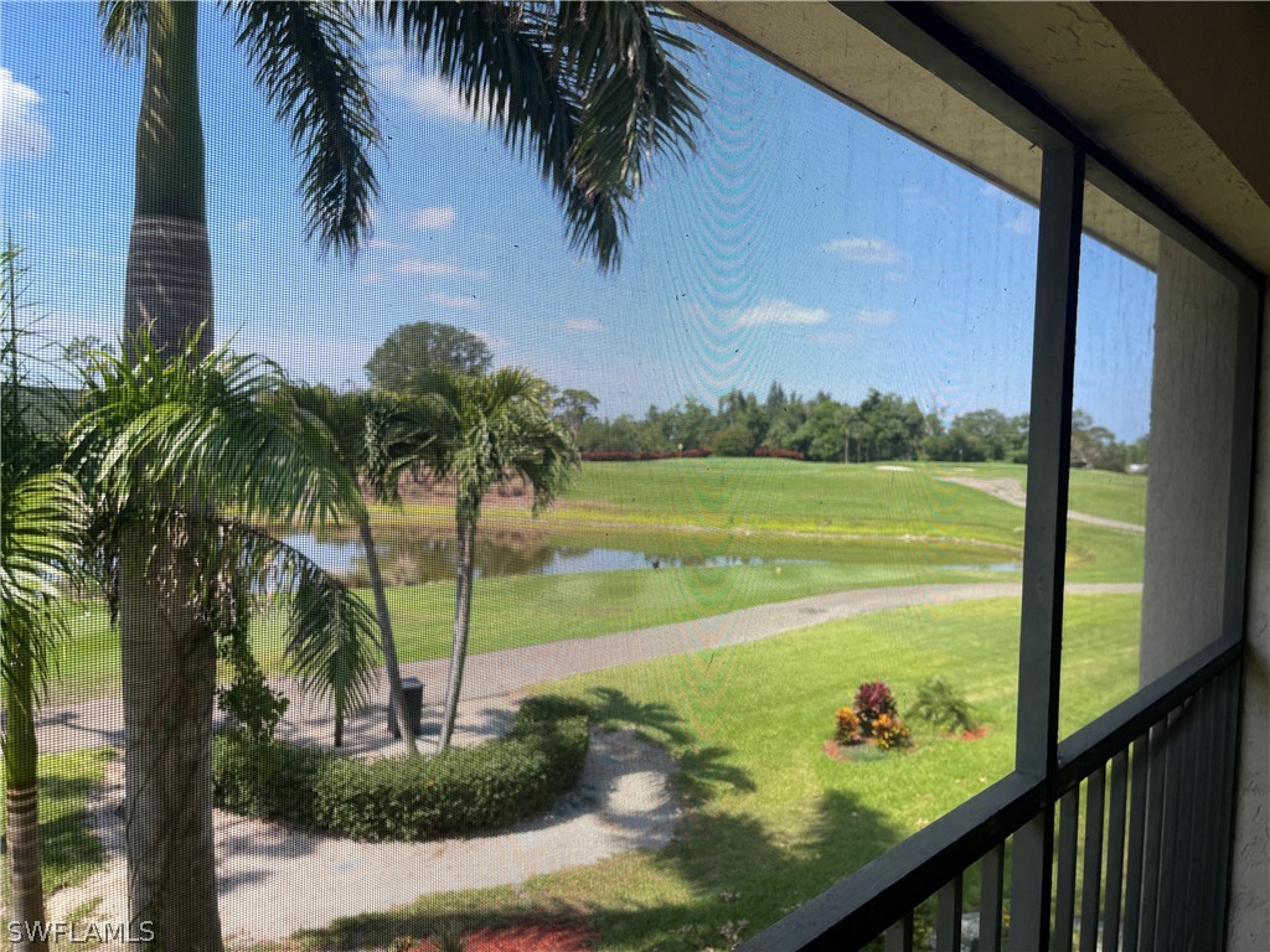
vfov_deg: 54.9
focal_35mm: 25
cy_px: 476
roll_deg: -2.6
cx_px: 635
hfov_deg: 69.4
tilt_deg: -2.8
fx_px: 917
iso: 32
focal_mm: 5.1
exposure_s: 1/1667
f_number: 1.6
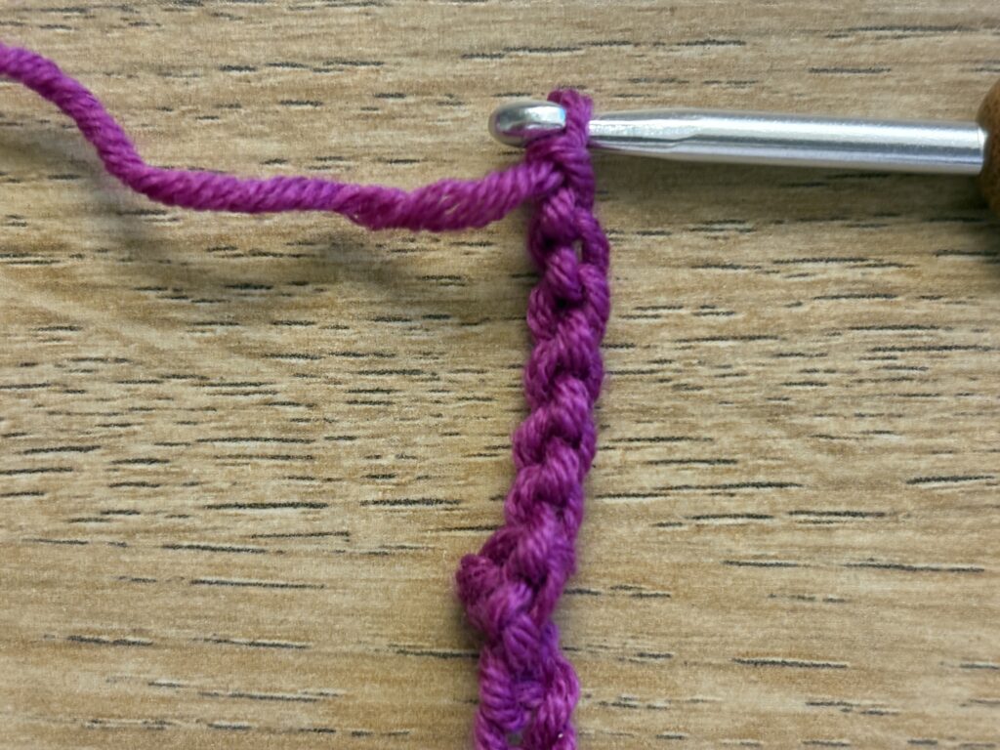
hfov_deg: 36.8
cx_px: 500
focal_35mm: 52
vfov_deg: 28.0
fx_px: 1502
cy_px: 375
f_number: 1.6
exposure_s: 1/25
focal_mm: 5.96
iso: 320
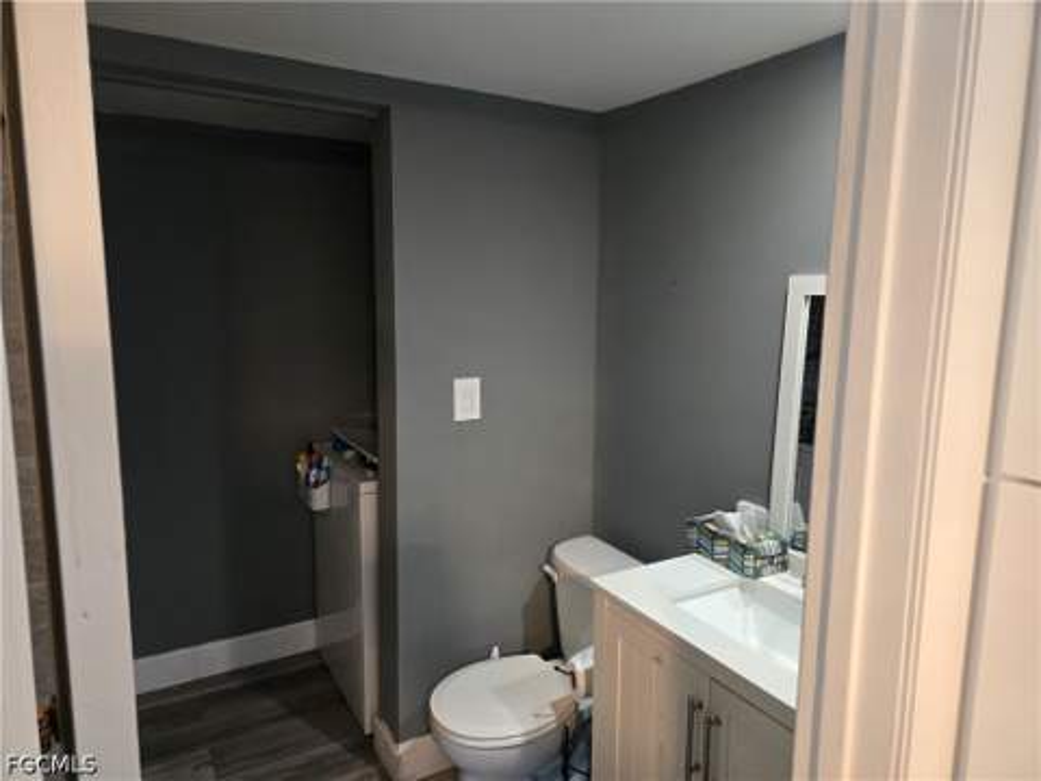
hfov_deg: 73.9
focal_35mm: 23
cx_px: 520
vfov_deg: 58.9
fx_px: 692
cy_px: 390
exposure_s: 1/60
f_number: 1.7
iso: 800
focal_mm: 6.3
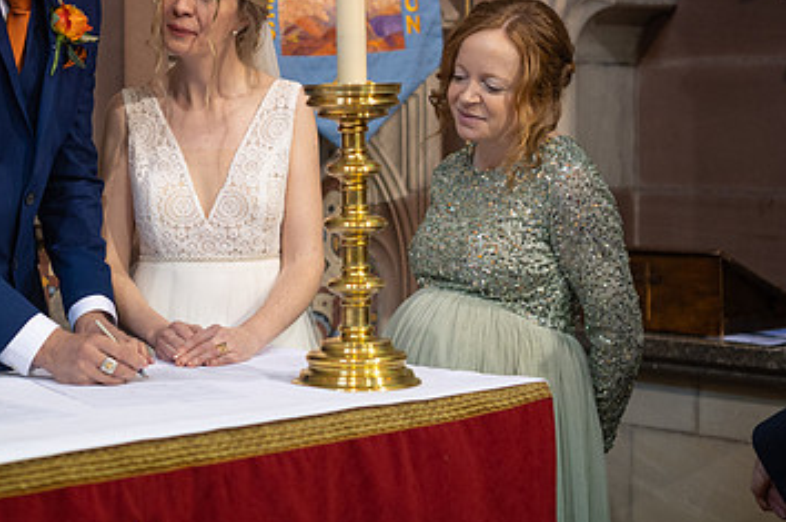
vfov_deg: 16.5
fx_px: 1788
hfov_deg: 24.7
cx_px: 313
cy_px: 149
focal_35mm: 82
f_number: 2.8
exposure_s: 1/160
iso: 1600
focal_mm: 50
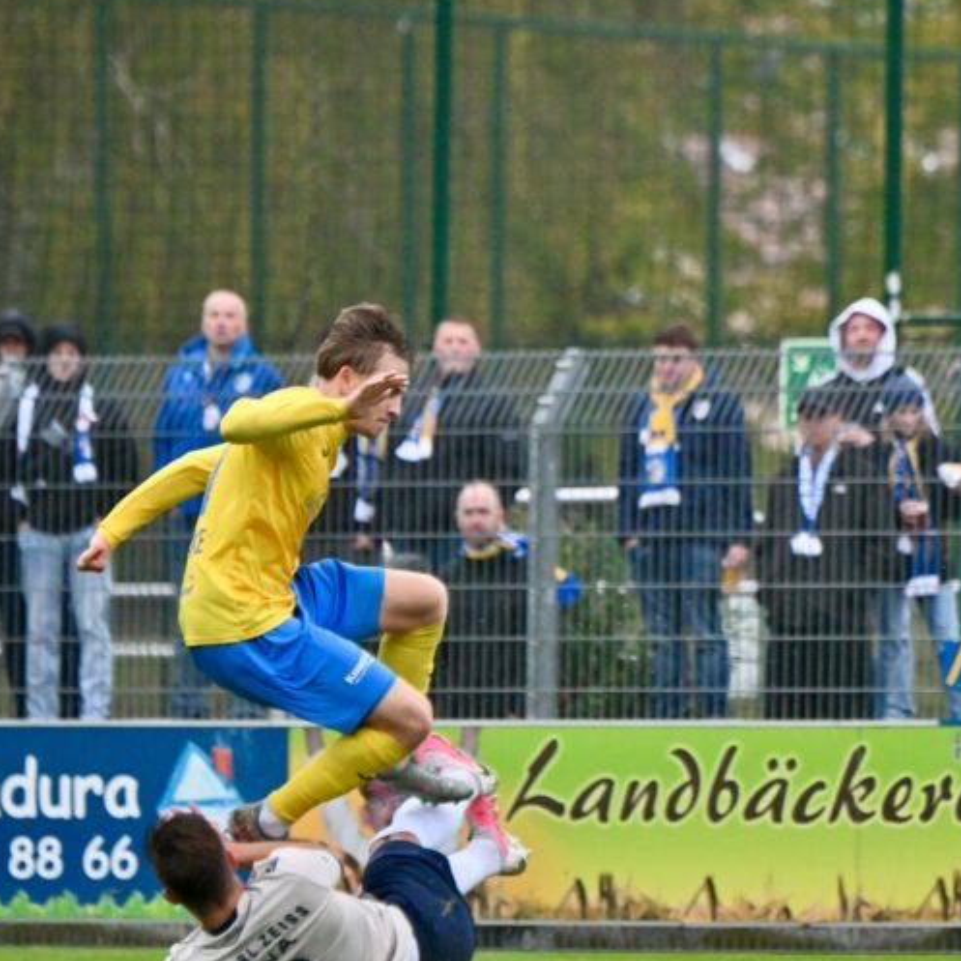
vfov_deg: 3.1
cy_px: 542
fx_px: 17589
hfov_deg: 3.1
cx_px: 698
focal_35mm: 560
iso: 3200
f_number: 5.6
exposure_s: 1/1600
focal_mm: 320
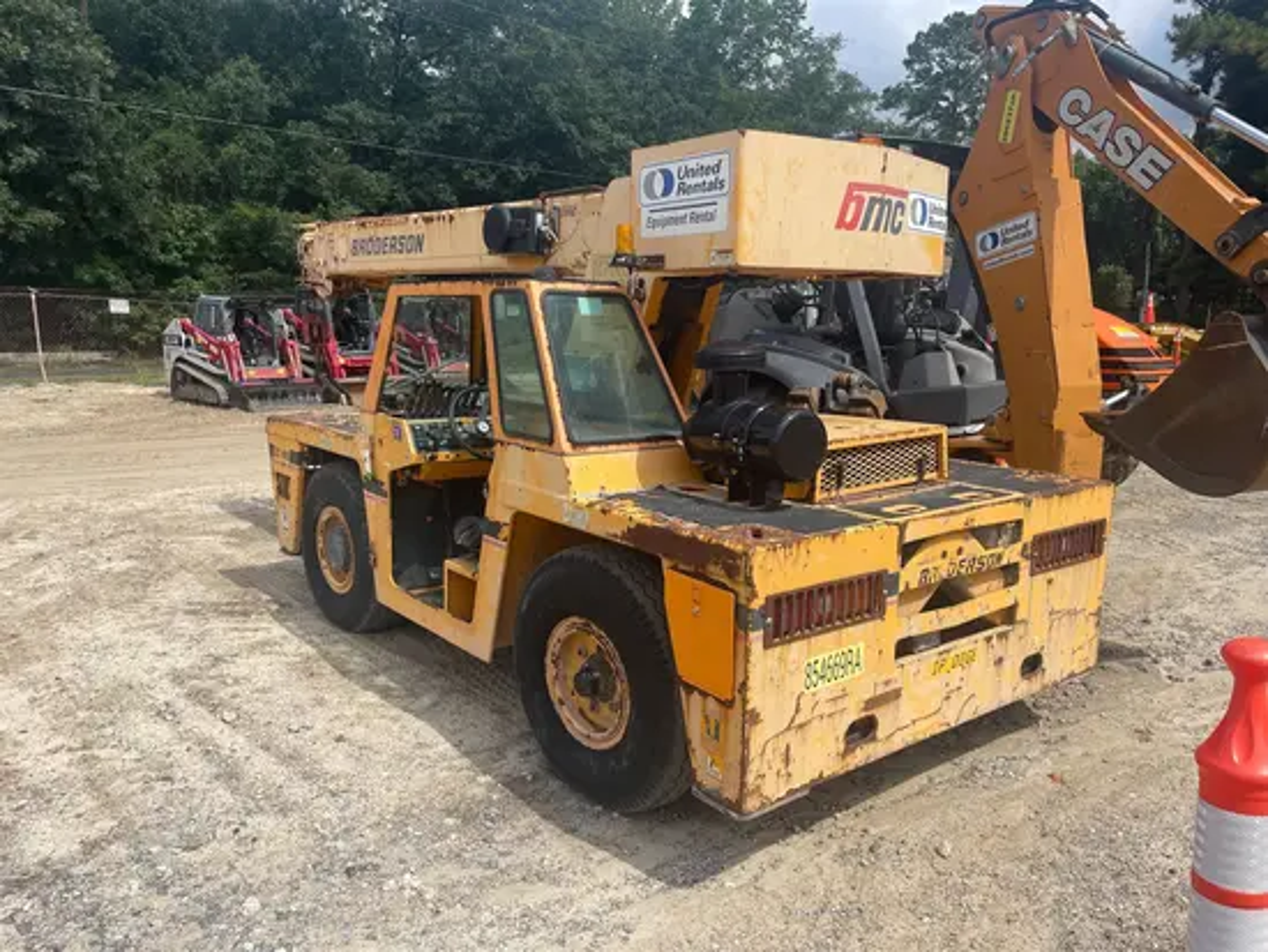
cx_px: 634
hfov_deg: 67.3
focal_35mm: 26
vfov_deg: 53.1
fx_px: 953
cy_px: 476
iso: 32
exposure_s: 1/3401
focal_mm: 4.2
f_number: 1.6
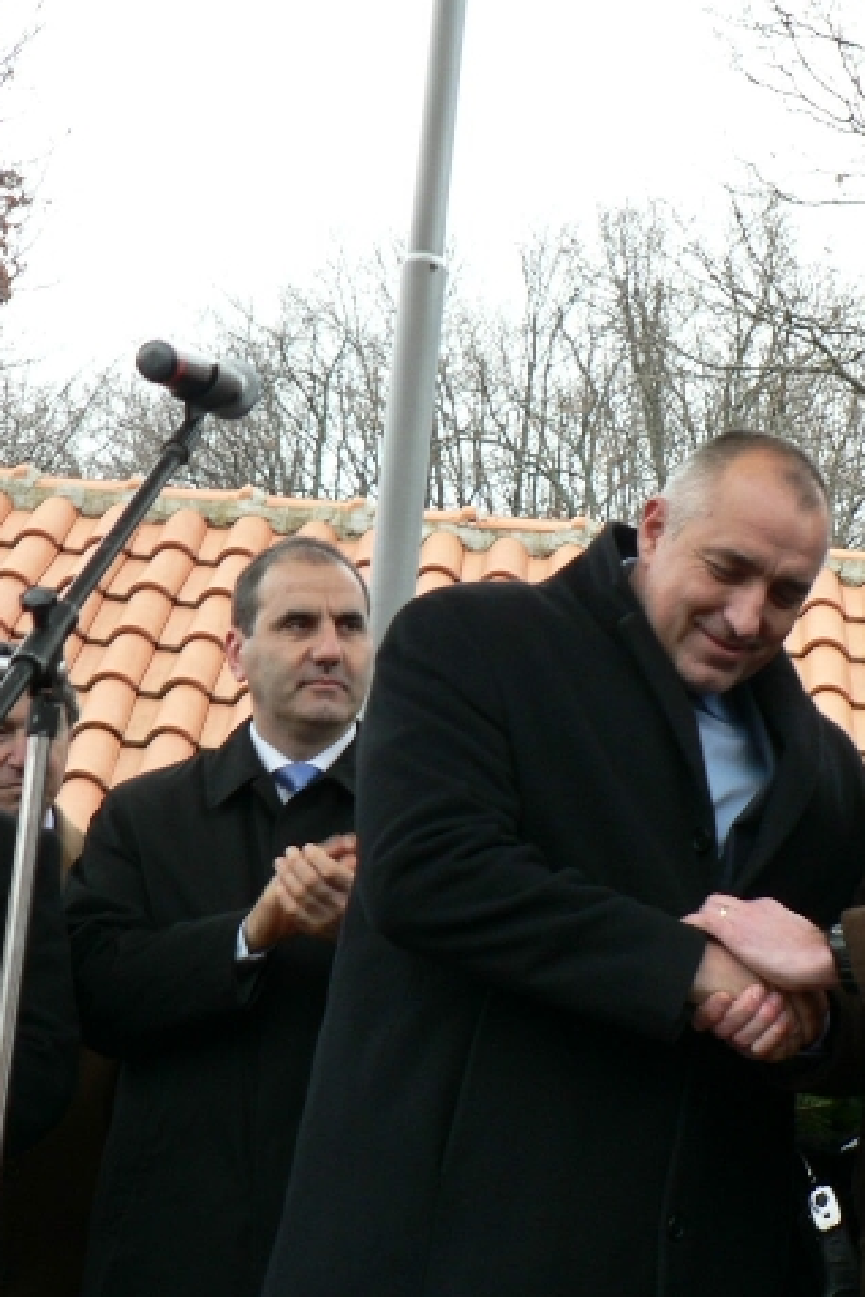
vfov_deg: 20.6
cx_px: 786
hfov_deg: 13.7
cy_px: 647
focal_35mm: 99
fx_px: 3568
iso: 80
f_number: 3.2
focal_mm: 11.8
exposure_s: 1/80
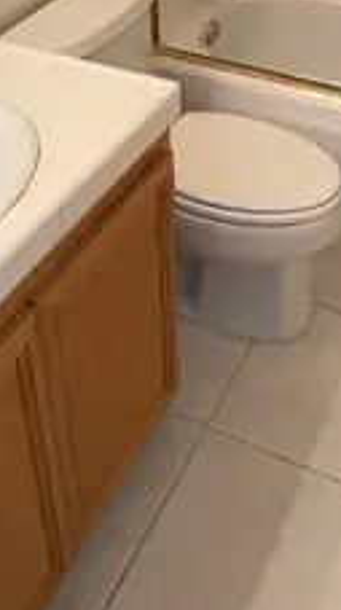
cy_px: 142
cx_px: 183
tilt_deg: -32.2
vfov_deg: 40.1
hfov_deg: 23.9
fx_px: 807
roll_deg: +0.5
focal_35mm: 50
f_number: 1.6
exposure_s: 1/37
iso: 32
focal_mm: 4.2
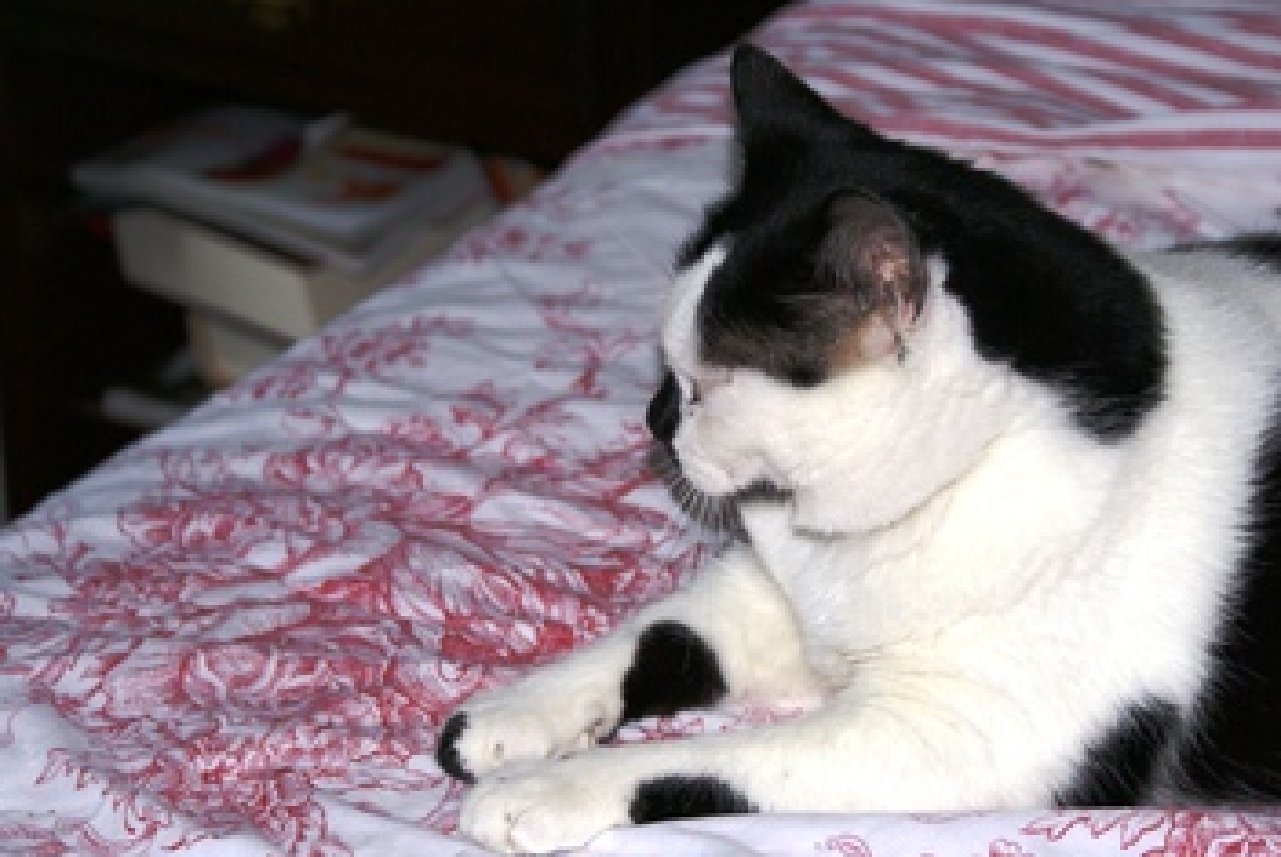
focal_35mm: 127
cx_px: 735
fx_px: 4525
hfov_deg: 16.1
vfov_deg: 10.8
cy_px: 478
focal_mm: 70
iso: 400
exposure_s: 1/125
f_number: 5.6
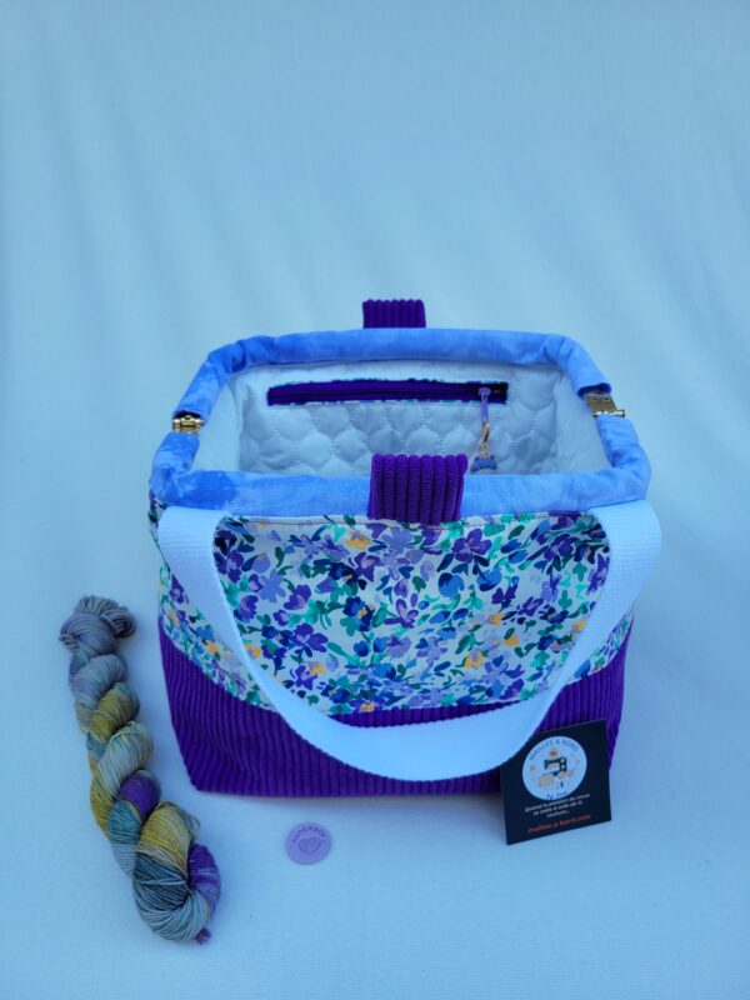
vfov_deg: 67.3
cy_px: 500
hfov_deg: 53.1
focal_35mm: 26
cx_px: 375
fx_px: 751
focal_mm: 5.4
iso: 40
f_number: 1.8
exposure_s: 1/200
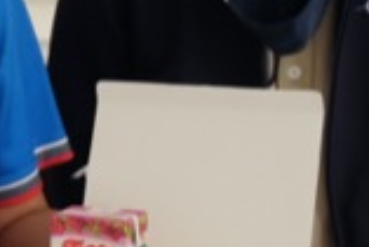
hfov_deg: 8.7
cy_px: -39
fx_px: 2349
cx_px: -251
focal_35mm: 229
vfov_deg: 6.0
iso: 400
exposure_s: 1/170
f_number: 4.2
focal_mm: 23.2
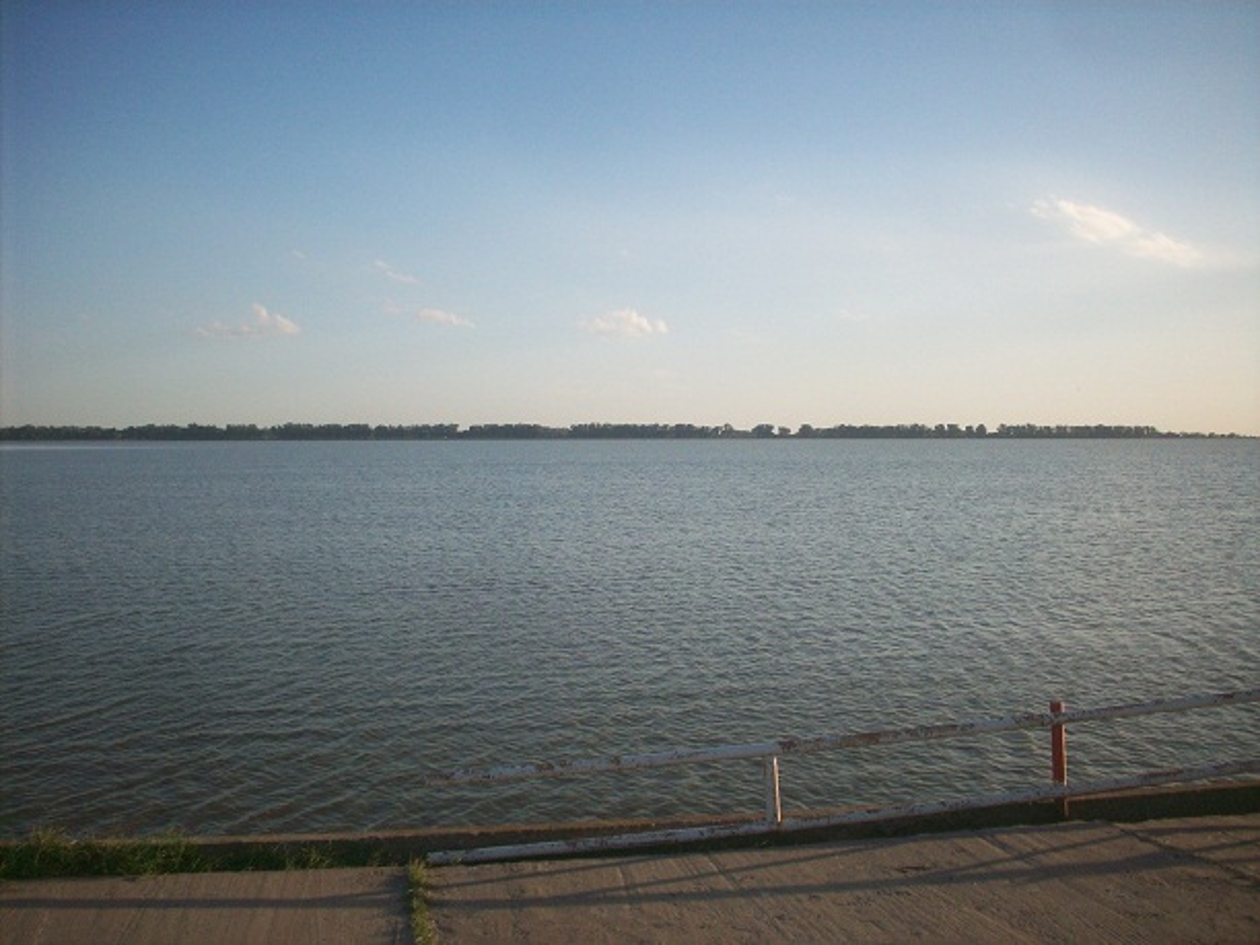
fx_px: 1347
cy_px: 472
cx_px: 630
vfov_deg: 38.7
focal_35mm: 37
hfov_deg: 50.1
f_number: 5.6
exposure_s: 1/330
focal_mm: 6.2
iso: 80
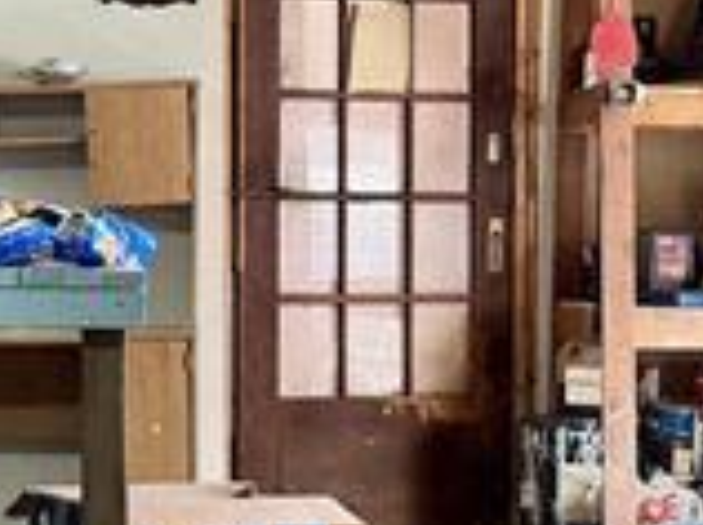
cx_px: 267
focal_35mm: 156
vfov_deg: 9.5
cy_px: 165
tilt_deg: -1.3
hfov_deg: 12.7
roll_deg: +0.0
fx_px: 3163
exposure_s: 1/85
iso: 200
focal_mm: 6.76
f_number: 1.78
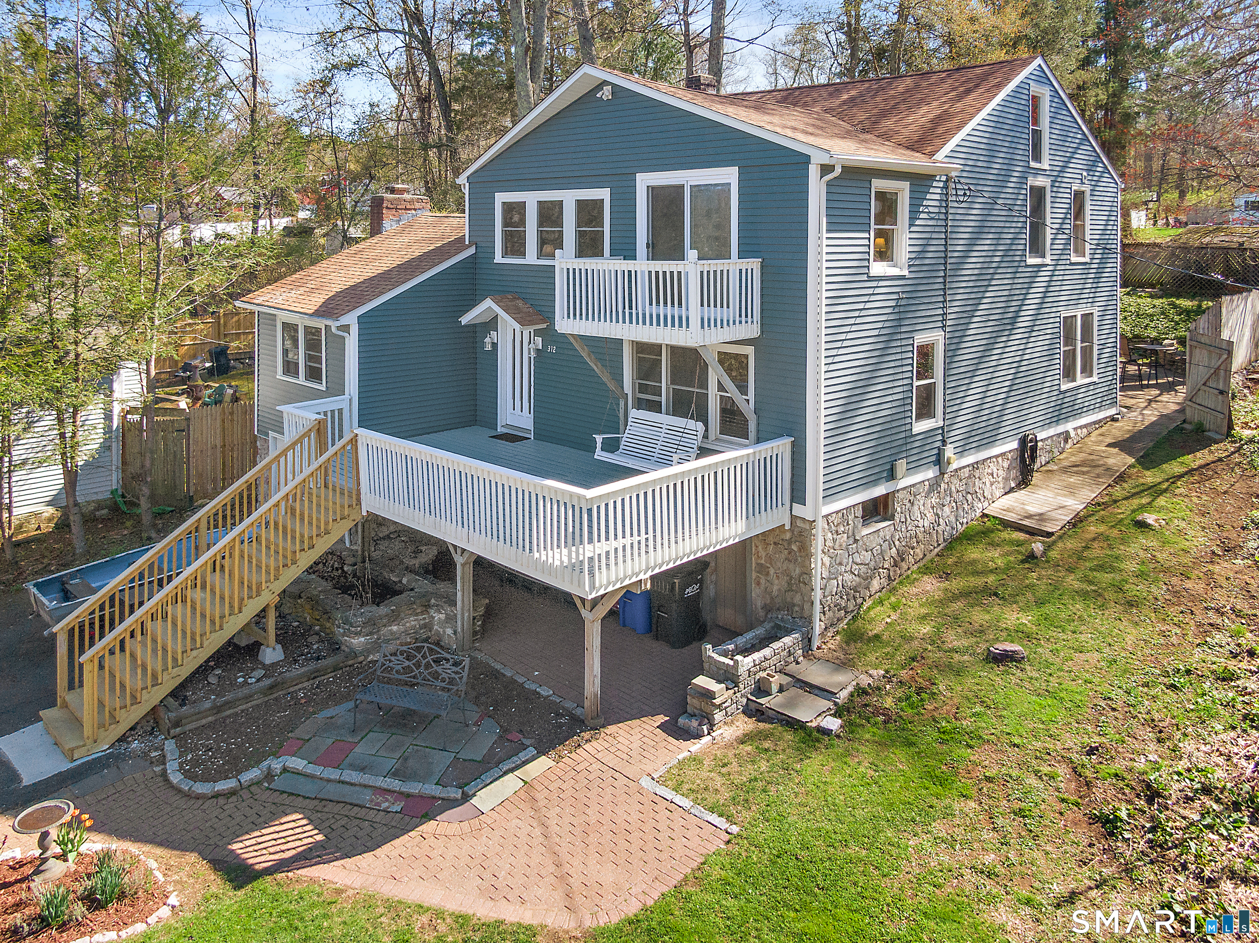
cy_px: 472
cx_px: 630
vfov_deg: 56.8
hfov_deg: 71.6
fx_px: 873
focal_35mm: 24
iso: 110
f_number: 2.8
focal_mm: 4.39
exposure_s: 1/640
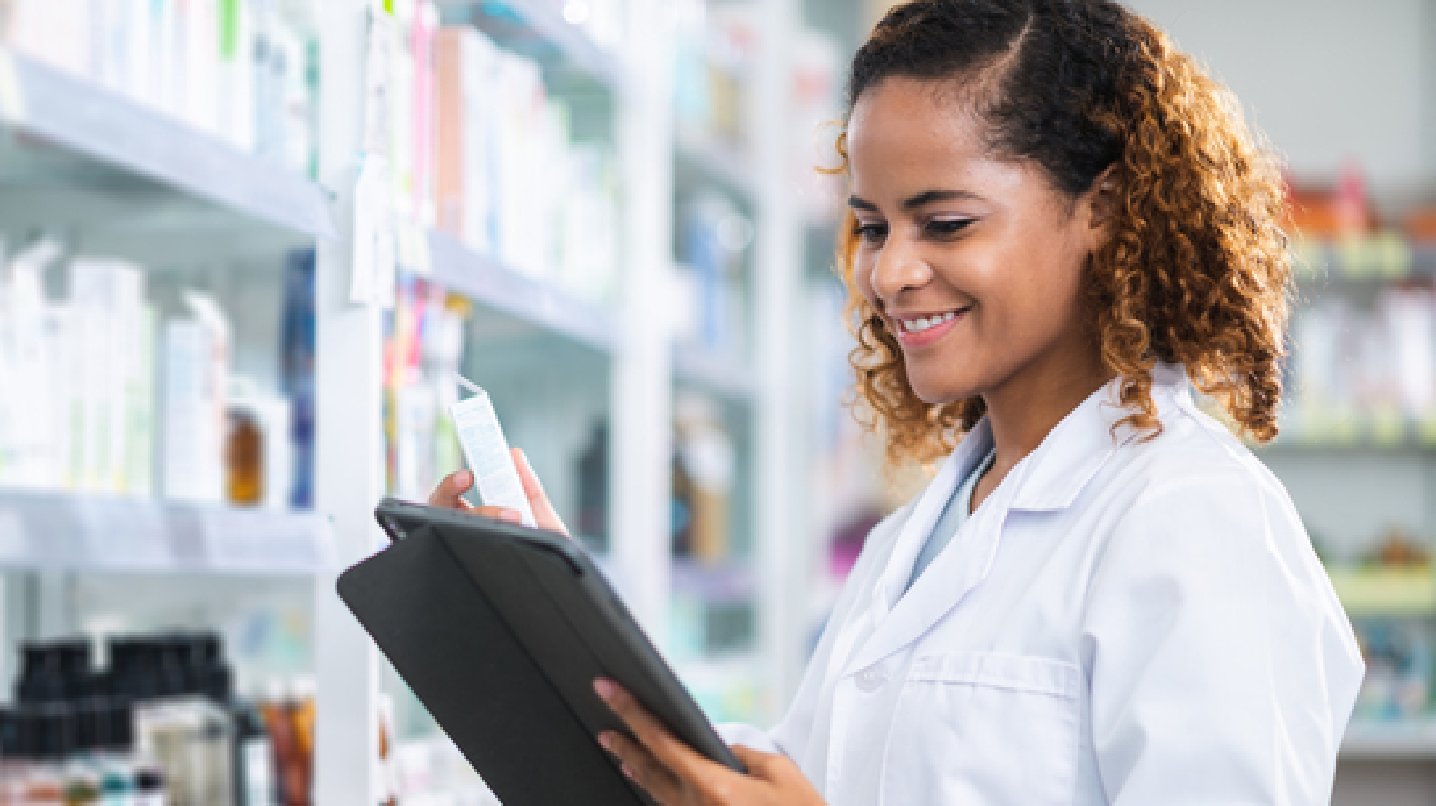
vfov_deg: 12.3
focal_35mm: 98
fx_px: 3730
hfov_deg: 21.8
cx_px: 685
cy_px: 502
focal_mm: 85
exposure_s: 1/160
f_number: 2
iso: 125
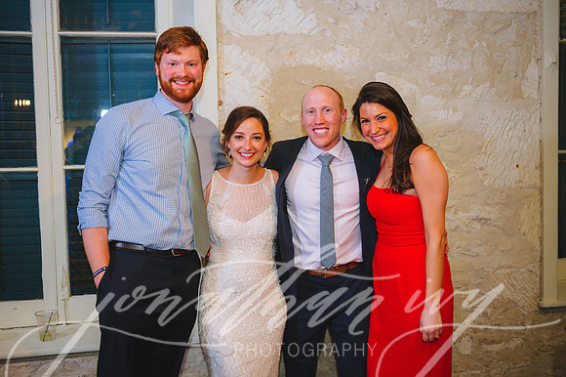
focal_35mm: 40
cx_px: 283
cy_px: 188
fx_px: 629
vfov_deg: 33.4
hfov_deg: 48.5
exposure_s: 1/80
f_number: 2.8
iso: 2000
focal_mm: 40
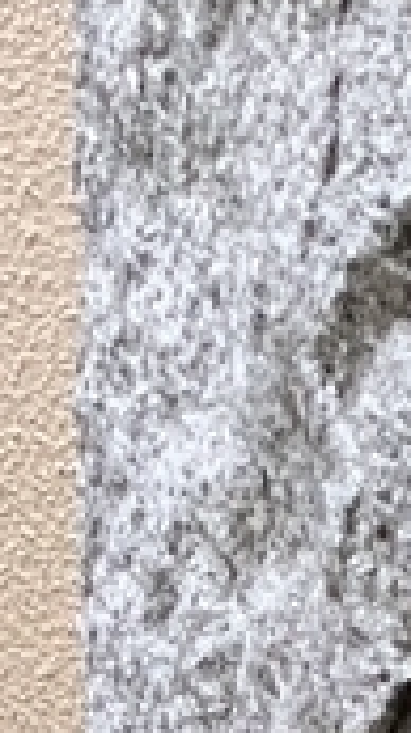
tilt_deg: -18.1
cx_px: 797
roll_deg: -1.0
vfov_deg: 9.0
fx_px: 3826
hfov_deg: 6.0
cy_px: 2148
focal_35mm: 197
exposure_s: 1/60
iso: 400
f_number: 1.8
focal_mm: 4.25
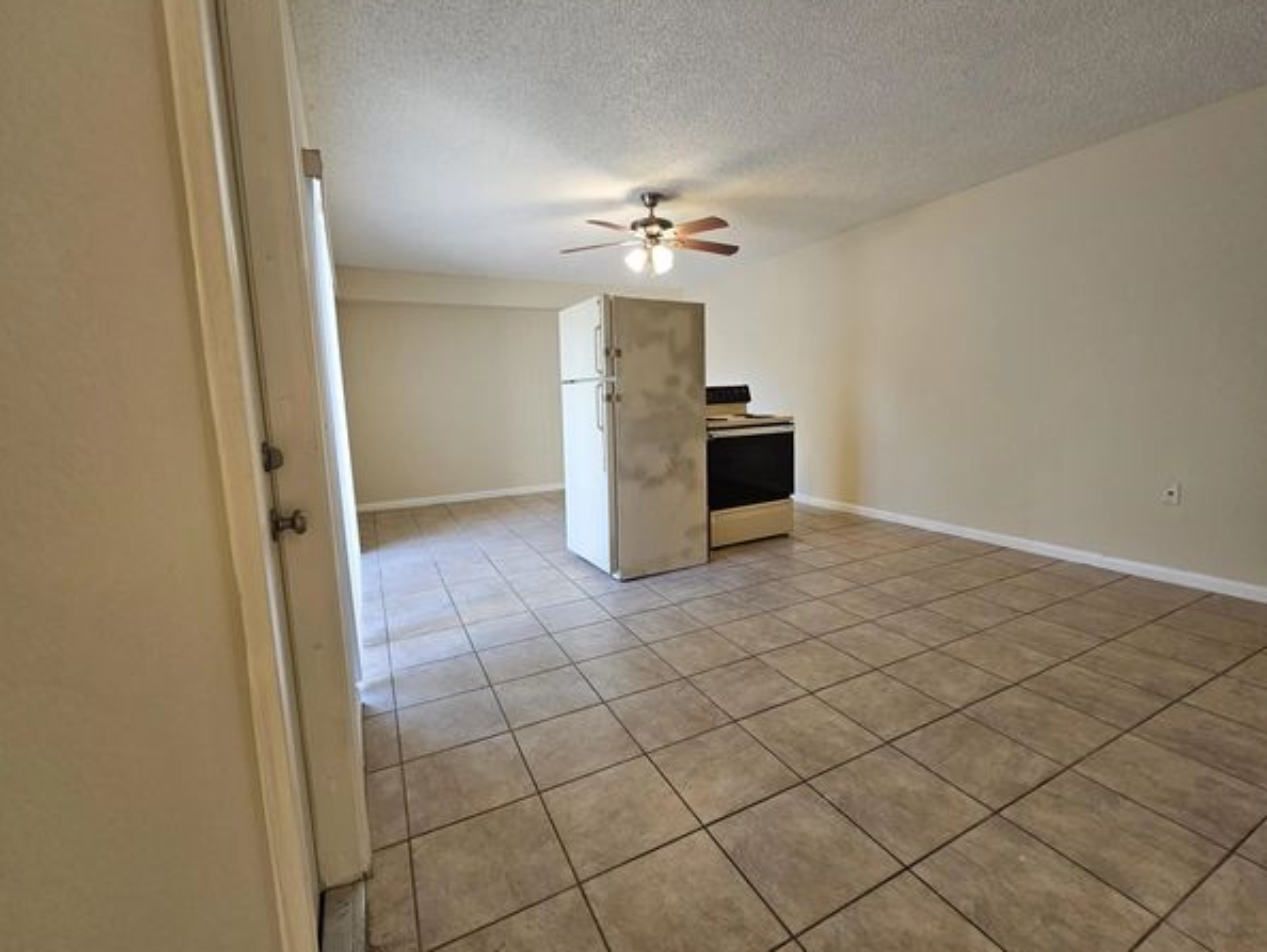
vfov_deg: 85.7
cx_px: 642
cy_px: 455
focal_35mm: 14
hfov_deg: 102.0
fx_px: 513
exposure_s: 1/60
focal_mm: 2.2
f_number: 2.2
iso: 160
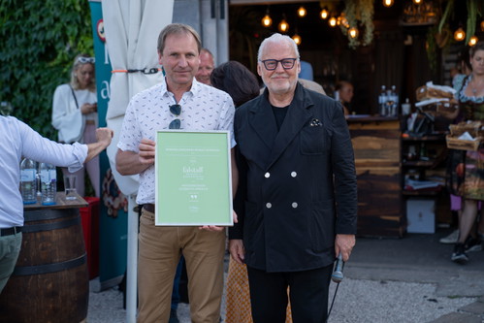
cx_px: 242
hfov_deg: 28.8
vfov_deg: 19.5
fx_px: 941
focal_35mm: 70
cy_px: 162
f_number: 2.8
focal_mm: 70
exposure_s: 1/500
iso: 100
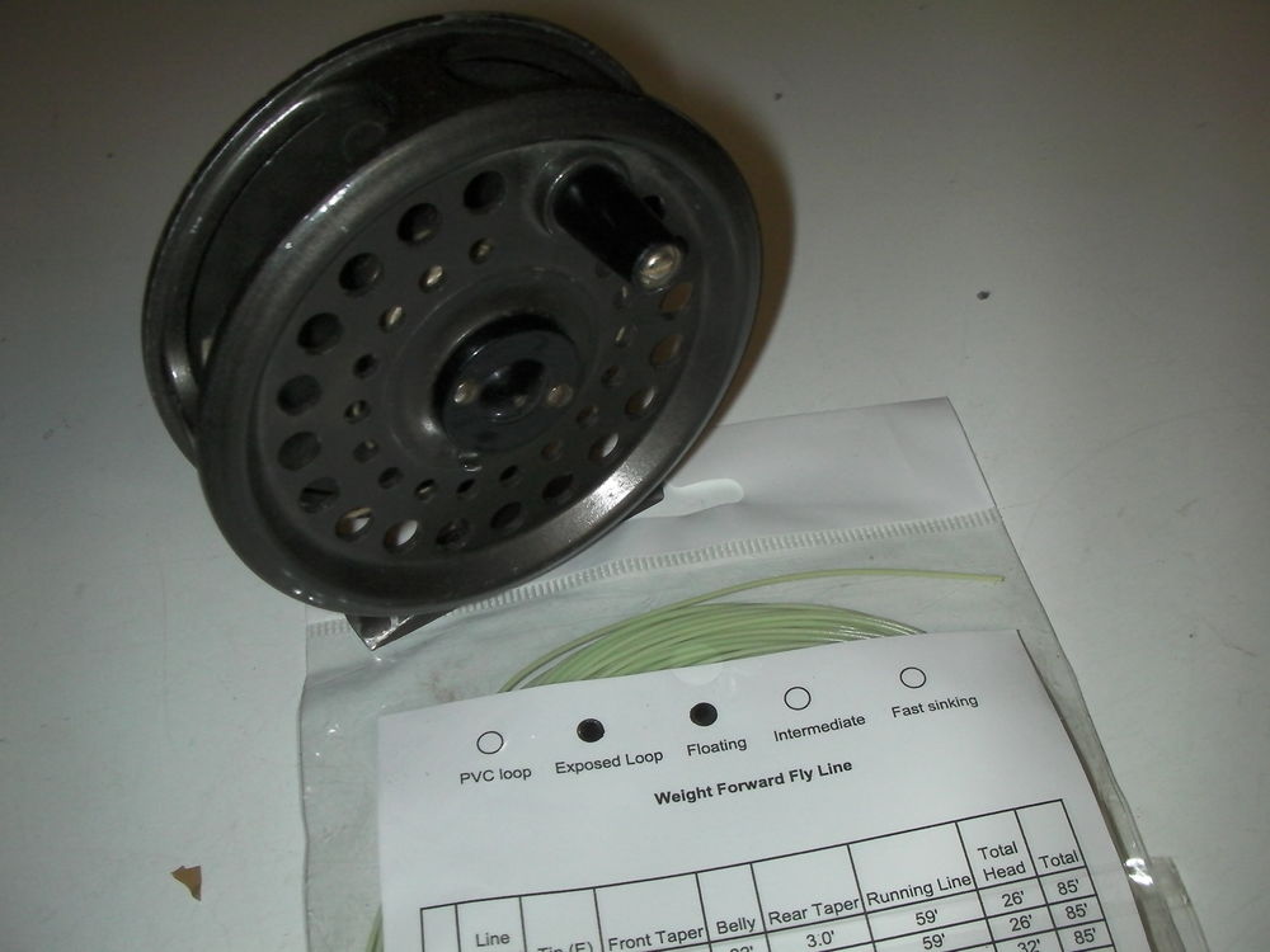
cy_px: 476
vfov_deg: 37.7
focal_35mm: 38
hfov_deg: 49.0
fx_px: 1394
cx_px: 635
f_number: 5.6
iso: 200
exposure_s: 1/30
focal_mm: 6.3
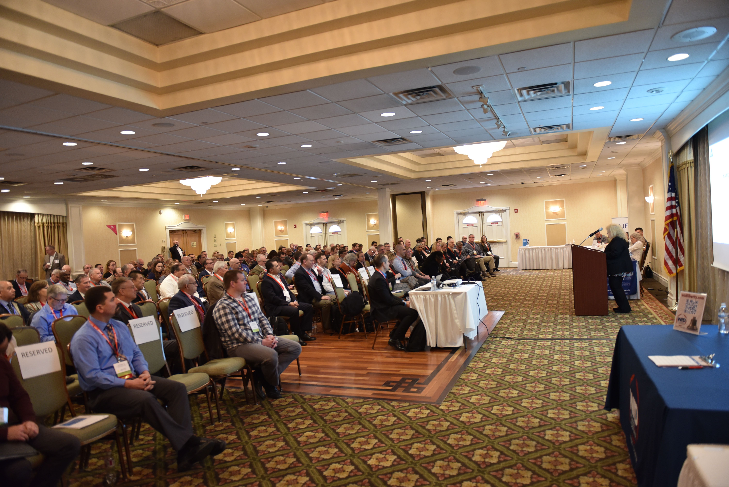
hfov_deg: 73.7
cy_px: 244
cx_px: 364
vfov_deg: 53.2
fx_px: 486
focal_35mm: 24
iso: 1400
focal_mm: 24
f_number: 2.8
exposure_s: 1/60
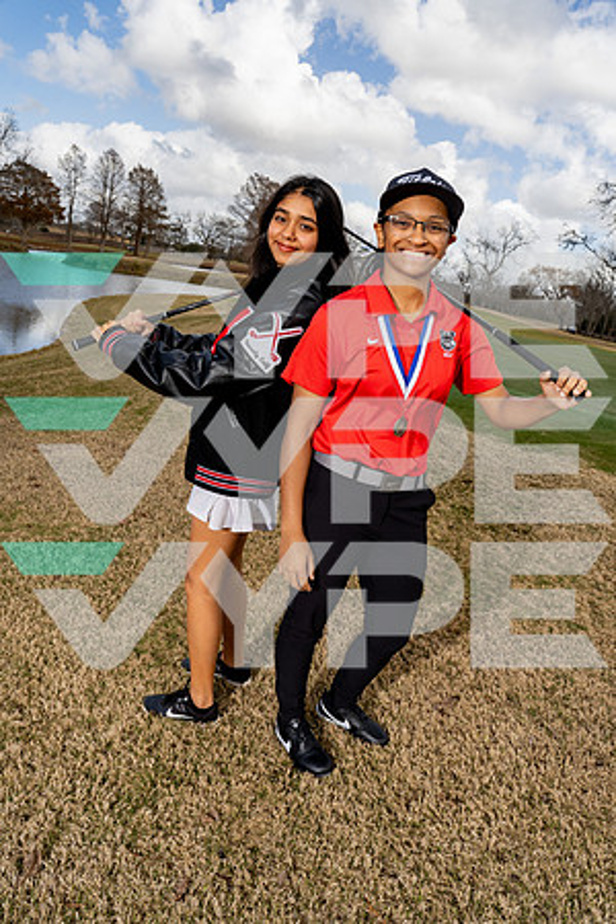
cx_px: 308
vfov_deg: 73.7
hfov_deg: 53.1
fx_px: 616
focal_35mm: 24
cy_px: 462
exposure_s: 1/250
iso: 100
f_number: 8
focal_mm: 24
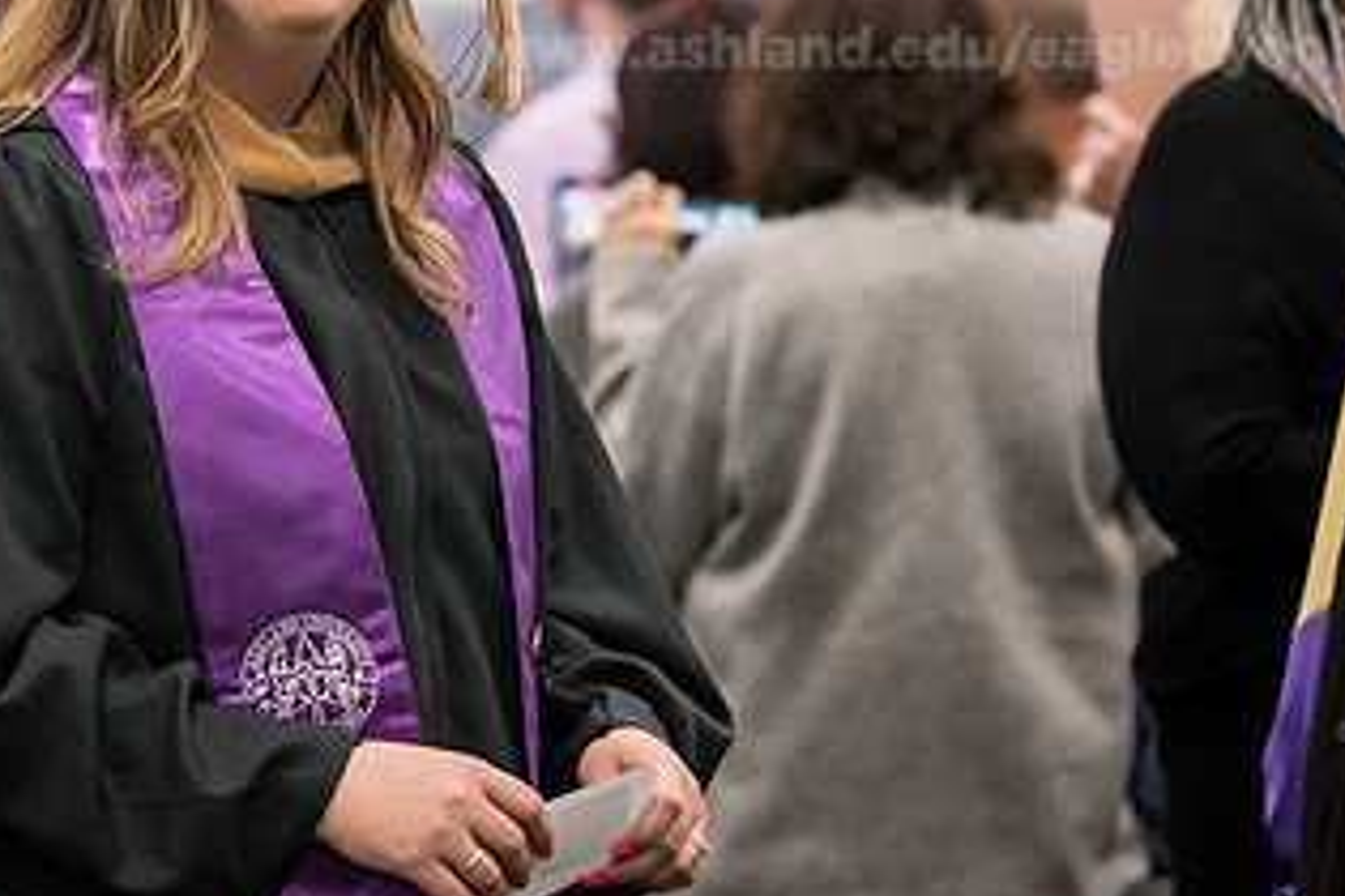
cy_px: 139
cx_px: 290
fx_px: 8256
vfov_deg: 6.2
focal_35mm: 221
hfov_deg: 9.3
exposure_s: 1/200
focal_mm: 120
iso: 3200
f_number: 3.2
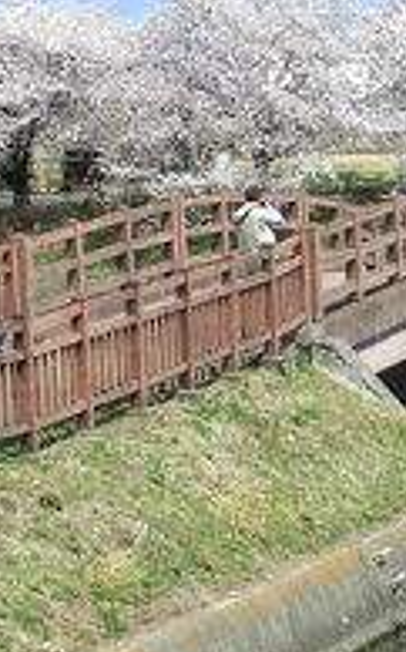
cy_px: 343
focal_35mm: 206
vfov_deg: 10.2
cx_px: 681
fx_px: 3652
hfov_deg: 6.3
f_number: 5.6
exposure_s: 1/400
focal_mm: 14.9
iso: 80
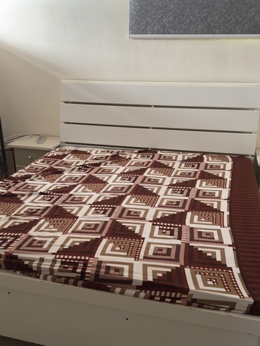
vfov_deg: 52.6
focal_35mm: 35
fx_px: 350
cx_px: 130
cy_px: 173
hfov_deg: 40.7
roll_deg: -0.3
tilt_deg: -18.2
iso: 400
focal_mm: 6.76
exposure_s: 1/40
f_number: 1.78
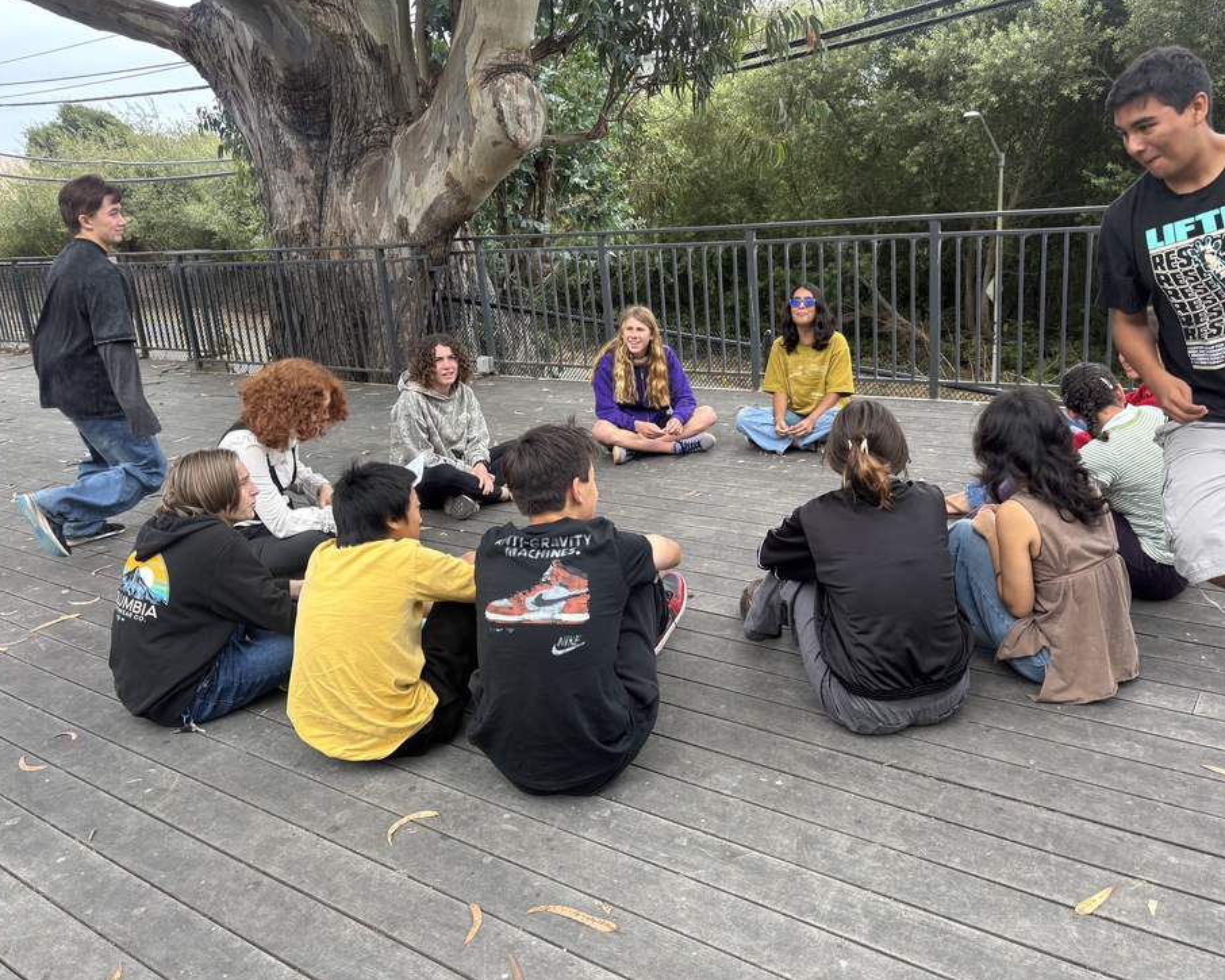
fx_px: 1015
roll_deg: +4.0
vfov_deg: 51.5
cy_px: 479
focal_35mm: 28
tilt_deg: -15.9
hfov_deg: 62.1
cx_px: 663
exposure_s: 1/525
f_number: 1.6
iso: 50
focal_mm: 5.96
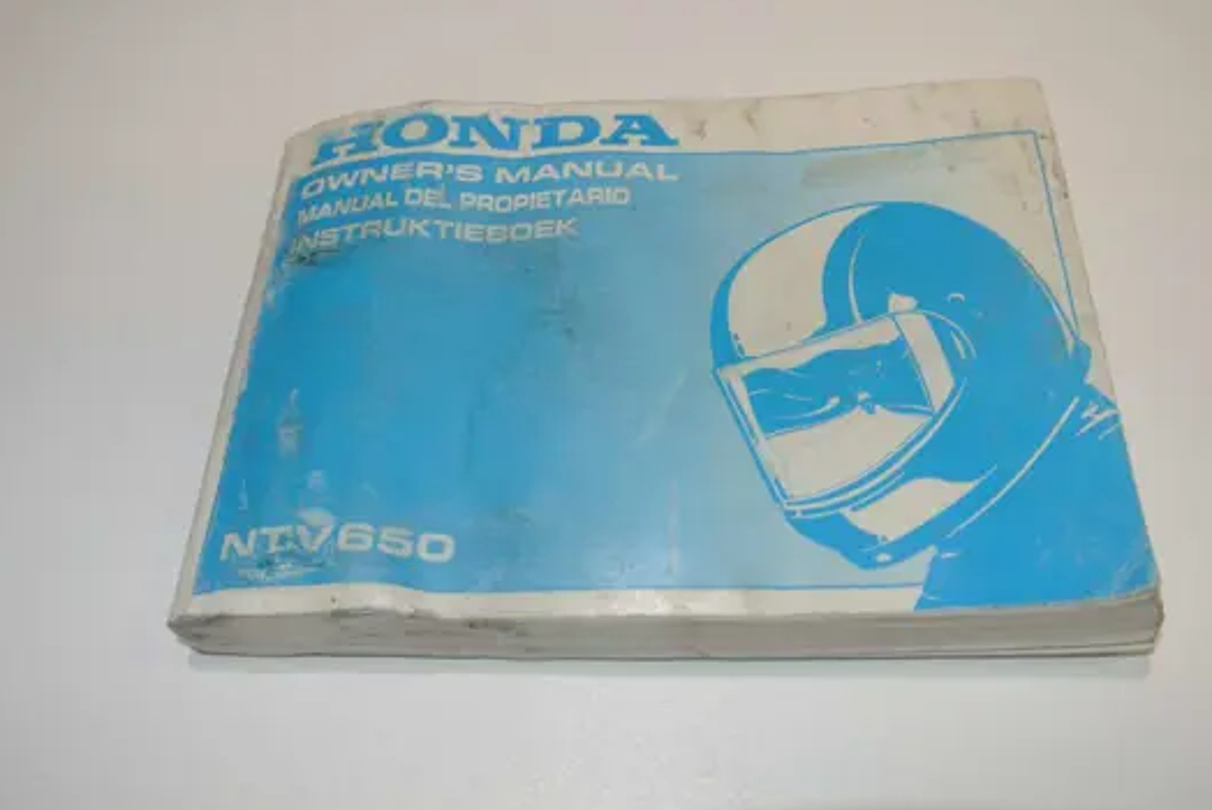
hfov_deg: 50.7
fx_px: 1280
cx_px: 620
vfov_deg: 35.1
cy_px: 396
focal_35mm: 38
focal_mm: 14
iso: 200
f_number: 4
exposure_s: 1/60
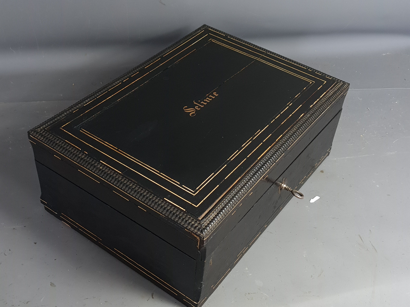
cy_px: 154
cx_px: 205
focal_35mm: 26
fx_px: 308
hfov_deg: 67.3
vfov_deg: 53.1
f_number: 1.8
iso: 100
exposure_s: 1/100
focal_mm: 5.4
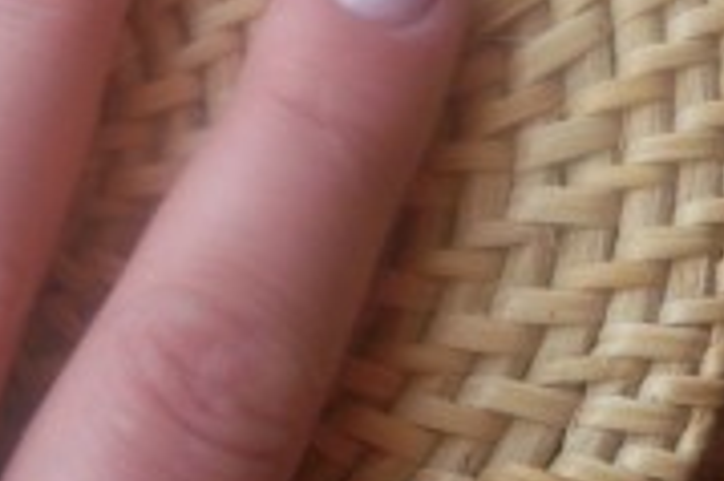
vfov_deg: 13.0
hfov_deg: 19.0
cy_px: 20
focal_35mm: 104
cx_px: -36
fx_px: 2090
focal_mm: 6.3
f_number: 3.1
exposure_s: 1/250
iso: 80
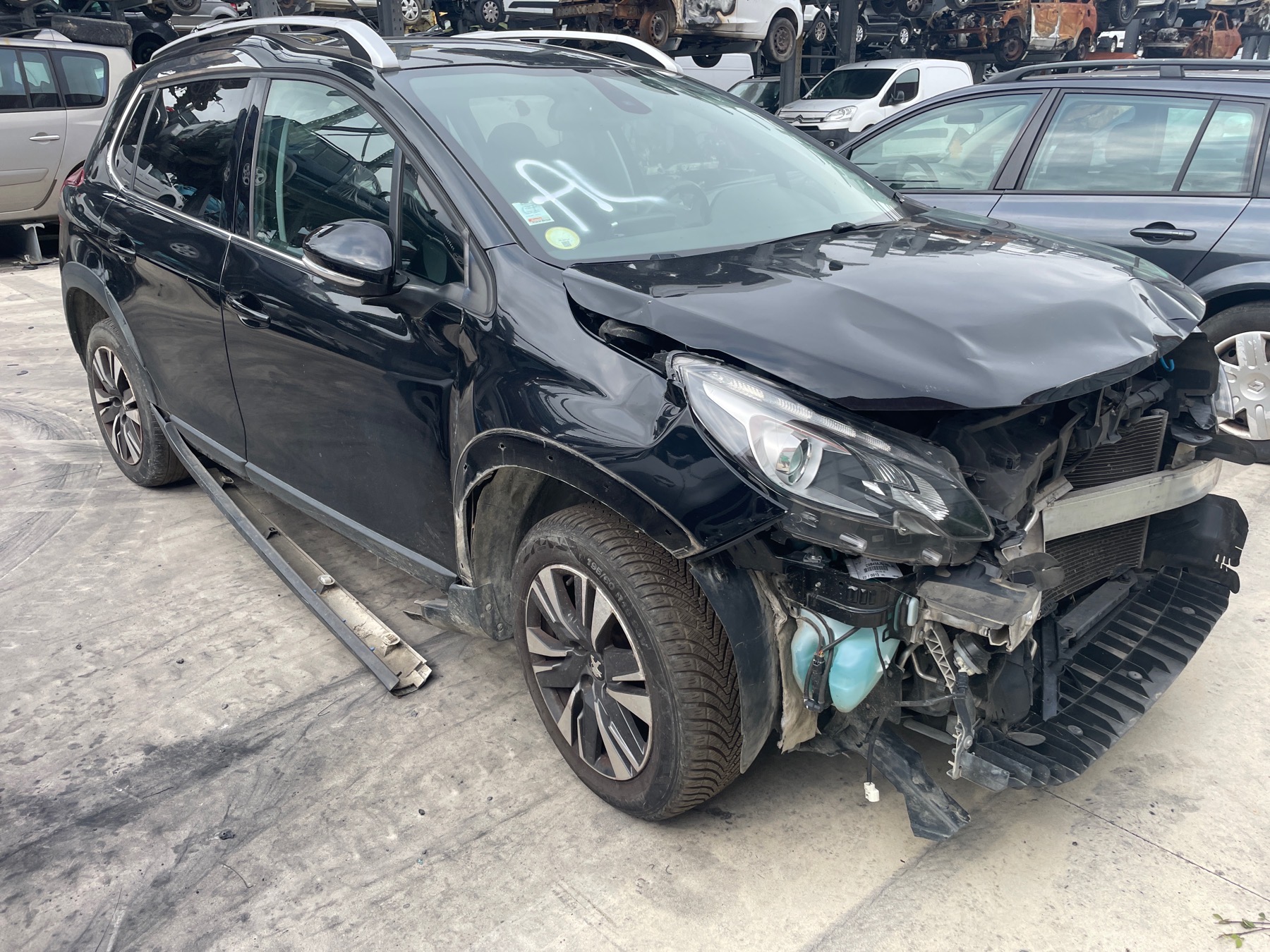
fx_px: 954
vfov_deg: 53.1
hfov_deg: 67.3
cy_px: 476
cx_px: 635
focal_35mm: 26
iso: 32
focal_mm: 4.2
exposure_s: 1/1319
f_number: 1.6
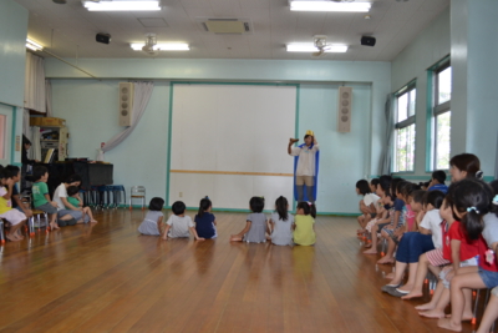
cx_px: 249
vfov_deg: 40.0
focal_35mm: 33
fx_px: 457
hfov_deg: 57.2
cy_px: 166
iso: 400
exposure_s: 1/100
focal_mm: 22
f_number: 4
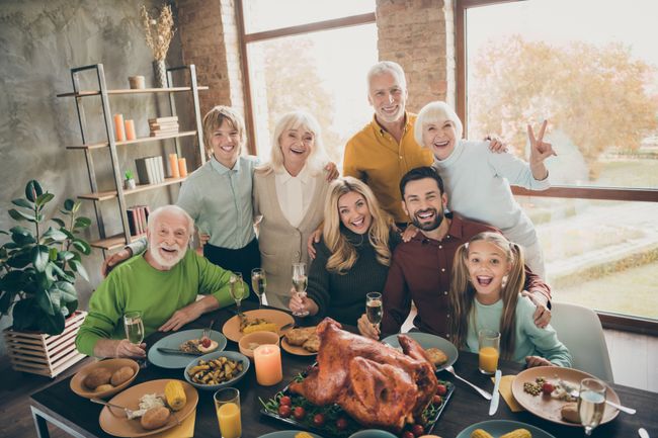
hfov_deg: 67.4
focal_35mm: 27
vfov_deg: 47.9
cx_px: 329
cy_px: 219
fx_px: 493
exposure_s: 1/80
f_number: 2.8
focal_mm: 27
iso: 500
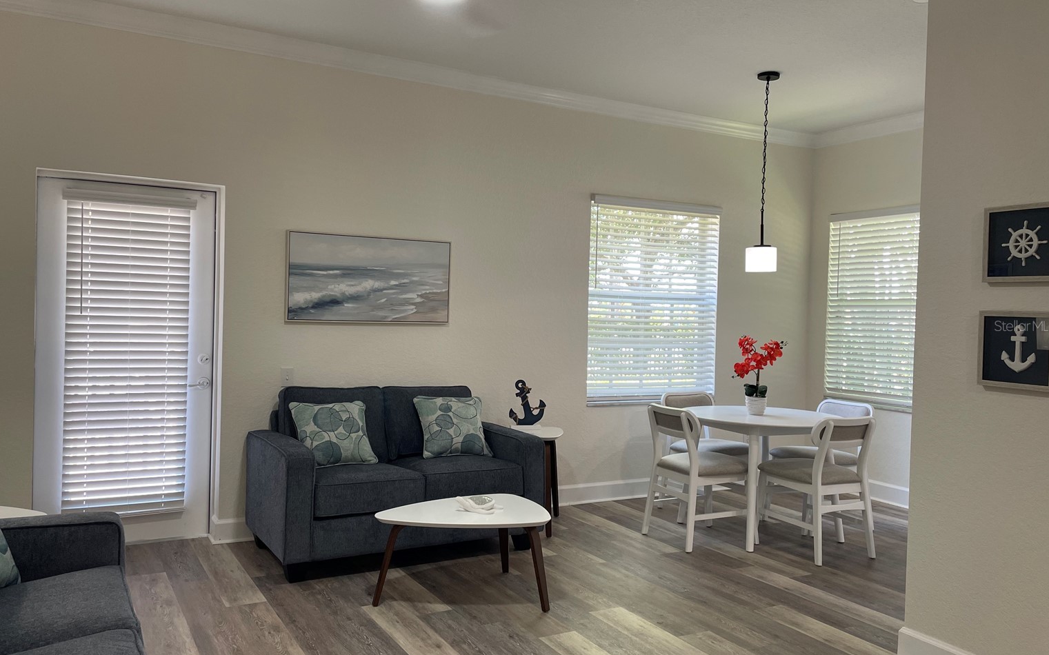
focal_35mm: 29
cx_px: 508
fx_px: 829
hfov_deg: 64.6
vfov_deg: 43.1
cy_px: 325
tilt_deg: -1.1
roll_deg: -1.2
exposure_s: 1/60
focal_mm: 4.2
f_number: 1.6
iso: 64
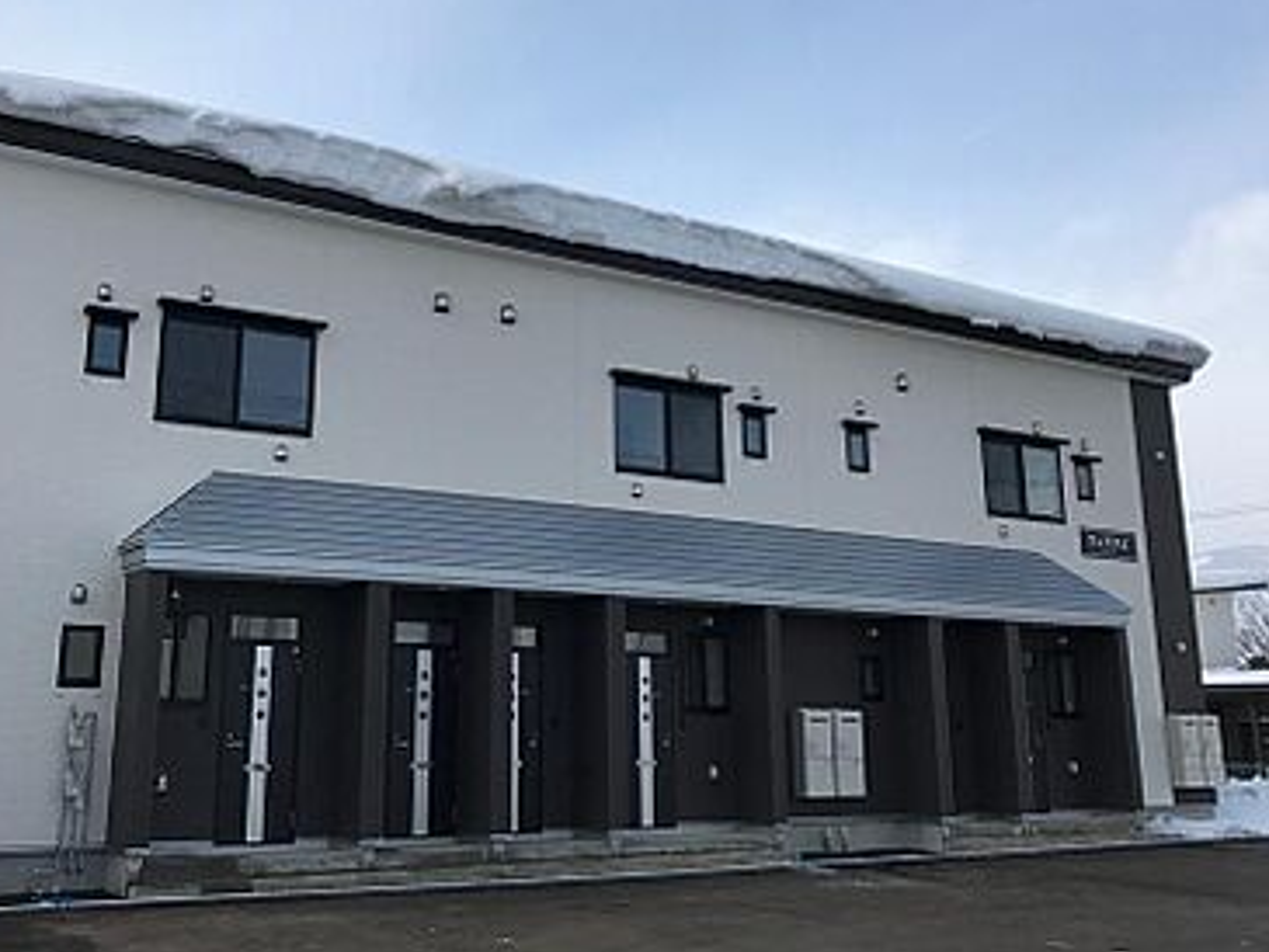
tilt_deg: +15.4
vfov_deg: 36.6
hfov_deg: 47.8
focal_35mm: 39
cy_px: 363
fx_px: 1430
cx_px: 567
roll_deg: -0.3
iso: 20
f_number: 1.8
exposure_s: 1/3546
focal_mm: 3.99
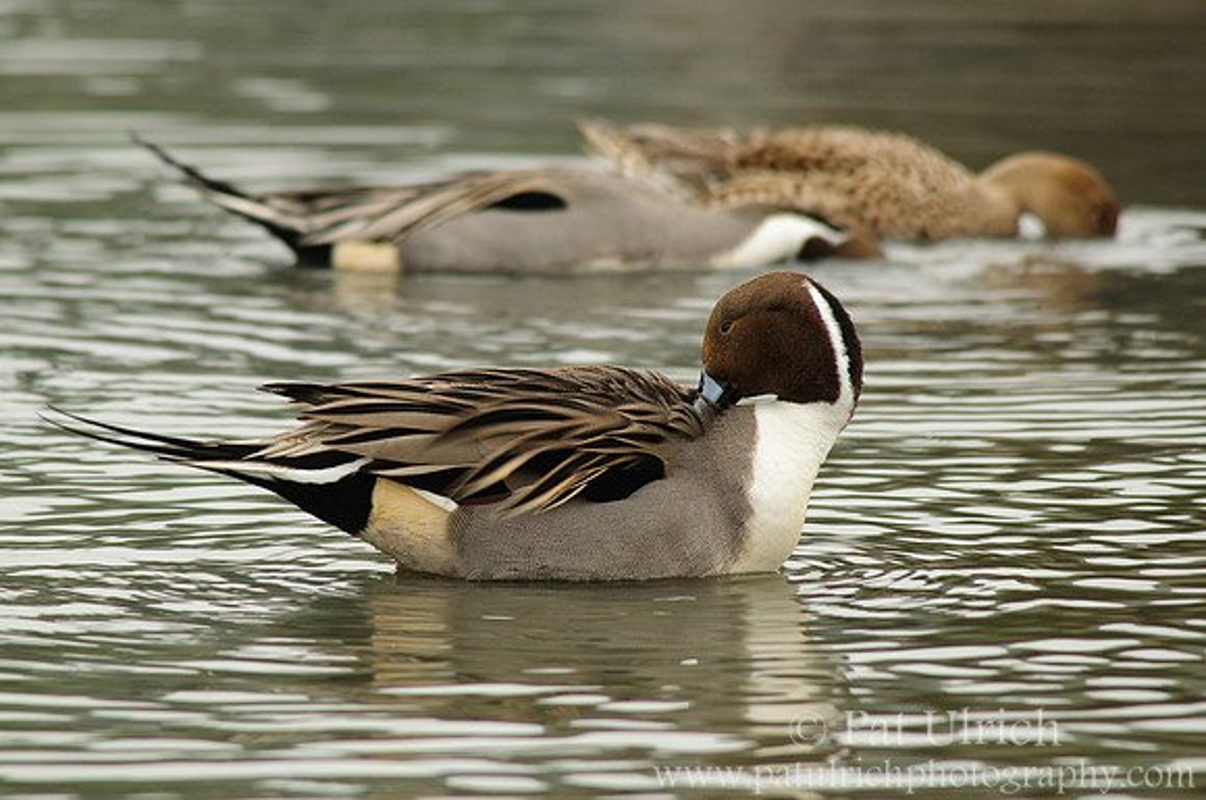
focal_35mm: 600
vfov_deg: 2.3
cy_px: 400
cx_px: 603
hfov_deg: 3.4
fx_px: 20072
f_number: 8
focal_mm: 400
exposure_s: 1/100
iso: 400
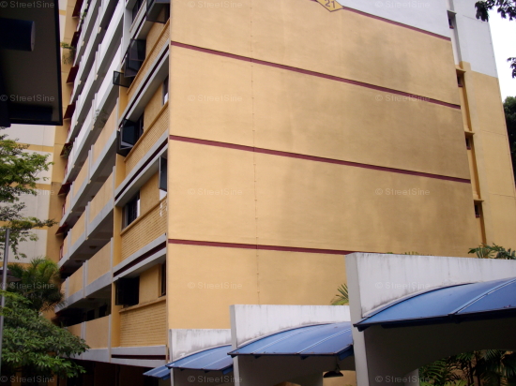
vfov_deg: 38.6
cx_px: 258
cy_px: 193
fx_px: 551
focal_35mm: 37
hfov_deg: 50.2
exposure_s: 1/100
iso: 80
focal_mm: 6.2
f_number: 5.6
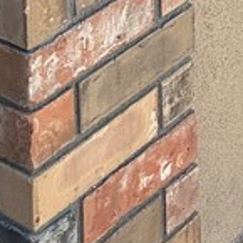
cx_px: 365
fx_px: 1191
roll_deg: -0.5
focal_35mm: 150
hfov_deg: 11.2
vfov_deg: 8.8
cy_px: -556
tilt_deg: -4.1
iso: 80
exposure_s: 1/1517
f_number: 1.78
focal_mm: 6.86
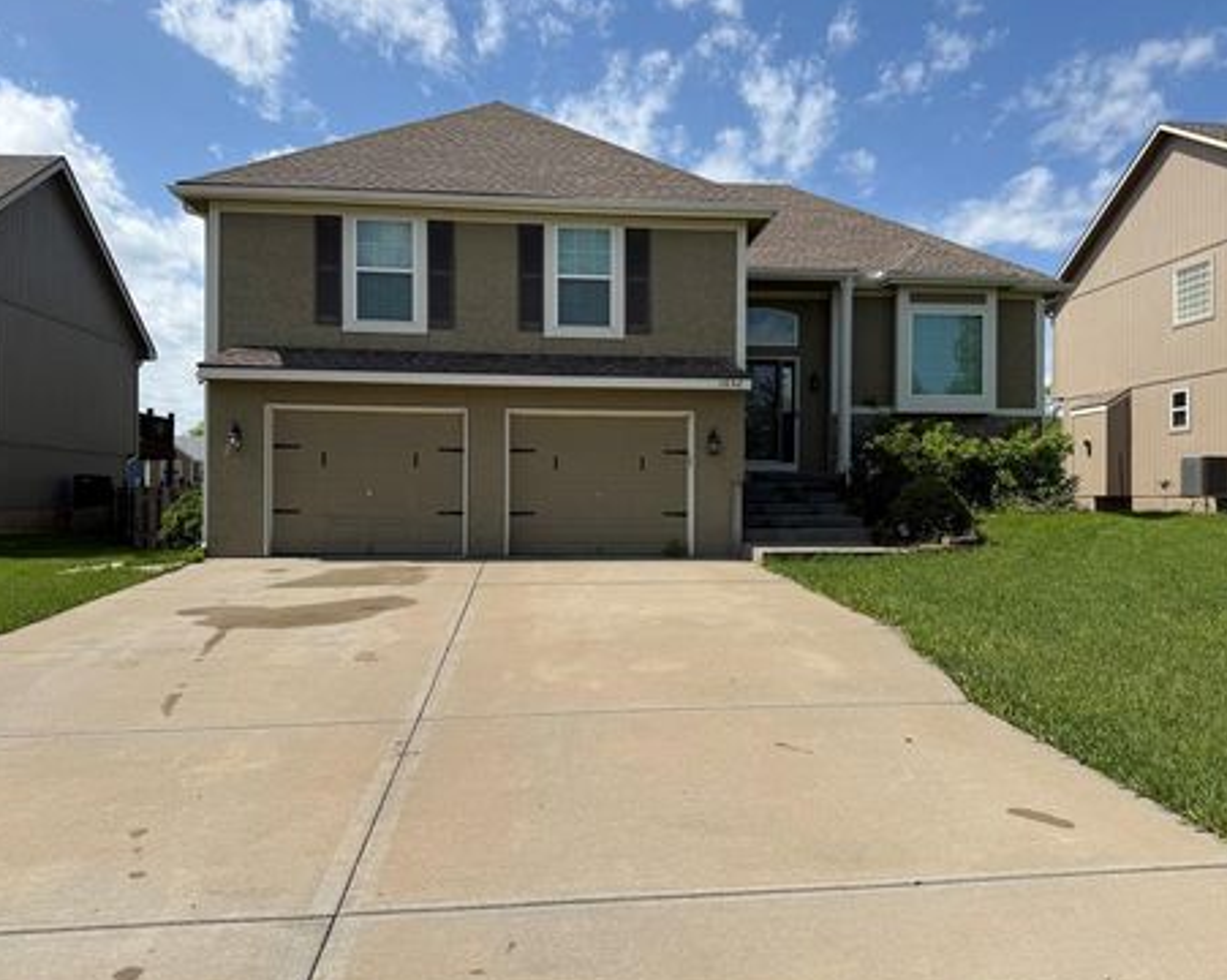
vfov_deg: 54.9
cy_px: 483
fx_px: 943
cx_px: 623
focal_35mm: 26
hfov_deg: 66.1
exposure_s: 1/5319
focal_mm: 6.76
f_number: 1.78
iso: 80
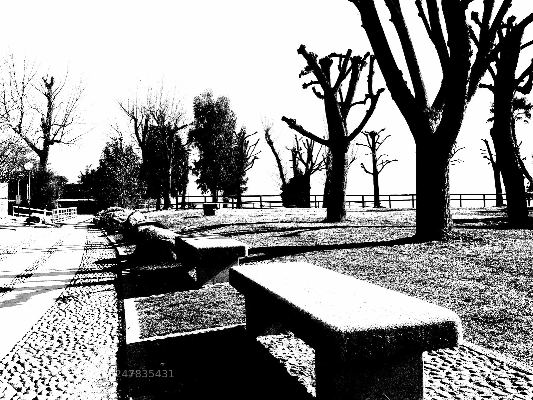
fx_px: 508
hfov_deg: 55.4
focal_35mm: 33
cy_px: 200
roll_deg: +1.1
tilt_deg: +0.7
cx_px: 266
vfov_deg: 42.9
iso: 50
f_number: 2.4
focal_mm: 4.12
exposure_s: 1/1153
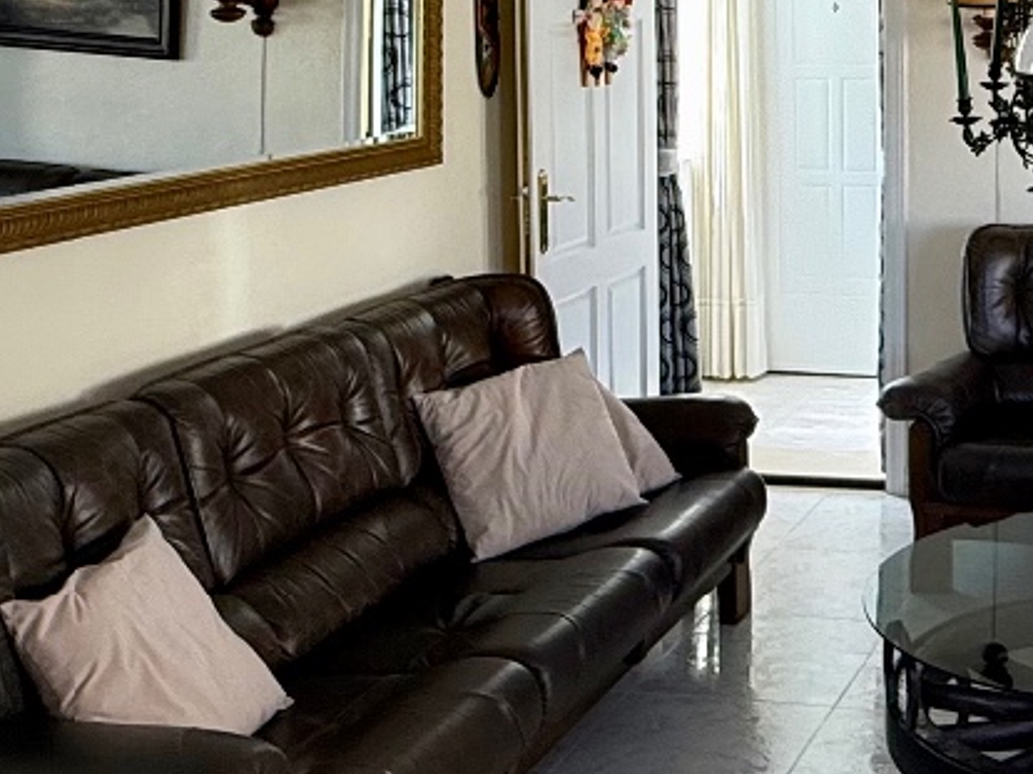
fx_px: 1611
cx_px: 1055
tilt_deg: -2.2
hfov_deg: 32.4
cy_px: 67
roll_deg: +0.3
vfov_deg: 26.1
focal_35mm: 54
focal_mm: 2.22
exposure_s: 1/100
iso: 100
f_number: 2.2
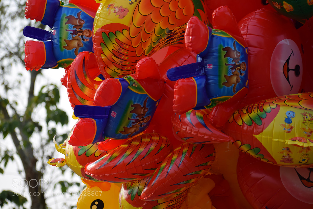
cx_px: 156
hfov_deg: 15.9
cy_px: 104
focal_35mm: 129
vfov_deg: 10.6
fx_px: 1121
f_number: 4.8
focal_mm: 86
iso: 100
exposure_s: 1/400
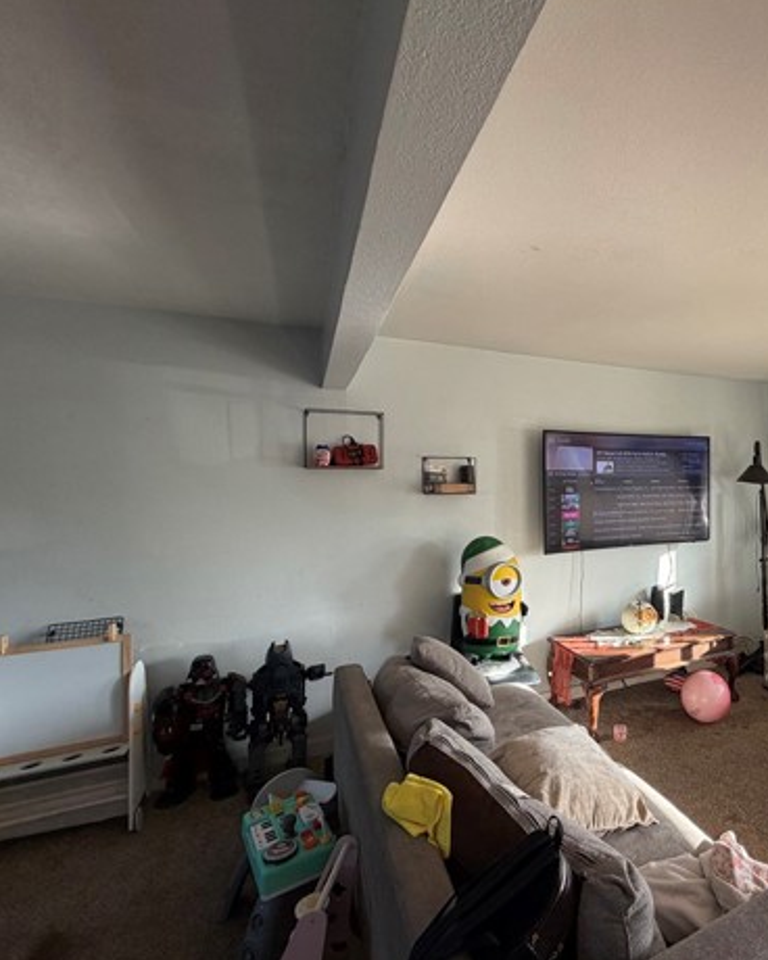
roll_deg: +0.9
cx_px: 597
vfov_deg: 83.3
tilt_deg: -2.0
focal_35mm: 19
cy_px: 484
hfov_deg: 65.5
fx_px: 540
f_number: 2.2
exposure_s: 1/121
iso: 125
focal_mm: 2.22
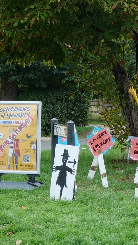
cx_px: 158
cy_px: 122
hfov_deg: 7.3
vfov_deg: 13.1
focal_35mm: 164
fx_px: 1067
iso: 125
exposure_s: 1/125
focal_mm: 38.04
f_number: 5
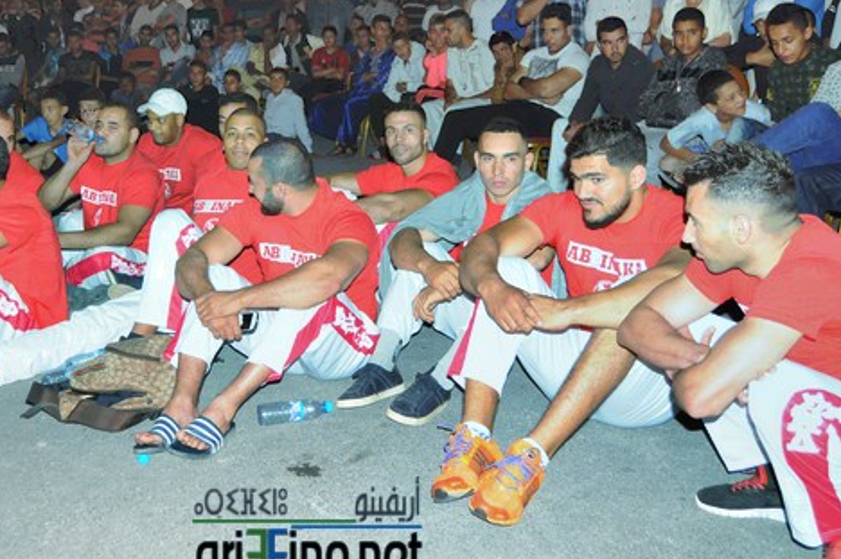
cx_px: 307
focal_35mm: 41
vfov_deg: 32.5
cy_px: 247
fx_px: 957
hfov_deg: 47.0
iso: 800
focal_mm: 20
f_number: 4
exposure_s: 1/60
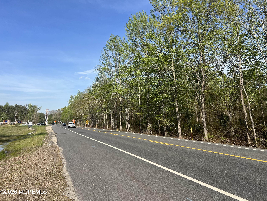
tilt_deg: +9.0
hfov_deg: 67.3
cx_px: 134
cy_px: 100
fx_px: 201
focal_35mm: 26
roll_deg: -0.1
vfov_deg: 53.1
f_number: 1.5
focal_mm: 5.7
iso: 50
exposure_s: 1/3831
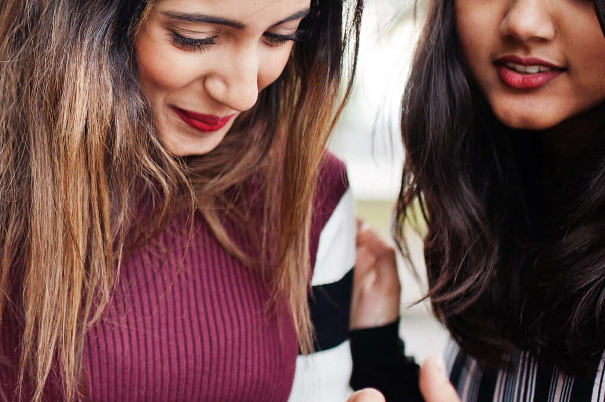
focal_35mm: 88
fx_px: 1478
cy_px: 189
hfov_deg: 22.4
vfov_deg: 15.5
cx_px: 23
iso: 200
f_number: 1.4
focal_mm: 35
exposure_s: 1/800
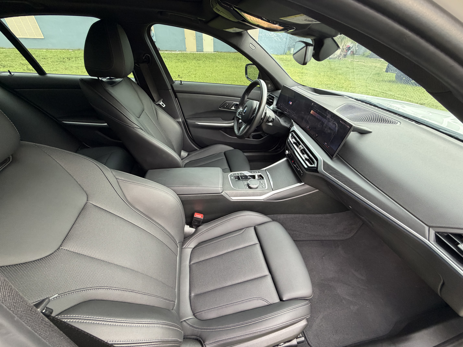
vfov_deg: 85.7
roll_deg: -1.4
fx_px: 187
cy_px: 174
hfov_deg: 102.1
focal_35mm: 14
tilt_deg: -35.7
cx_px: 232
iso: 320
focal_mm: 2.22
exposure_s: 1/92
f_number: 2.2
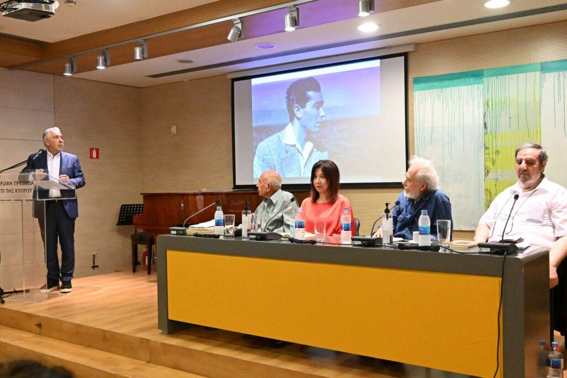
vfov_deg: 36.9
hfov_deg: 53.1
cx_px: 284
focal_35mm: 36
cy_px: 189
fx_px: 567
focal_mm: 24
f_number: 5.6
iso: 8000
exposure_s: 1/160
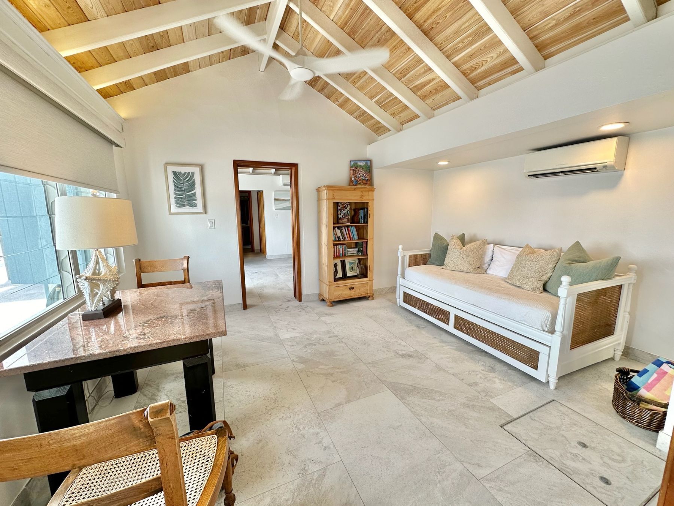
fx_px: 273
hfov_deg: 102.1
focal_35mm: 14
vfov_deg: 85.7
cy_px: 253
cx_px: 337
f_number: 2.2
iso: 50
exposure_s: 1/99
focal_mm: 2.22
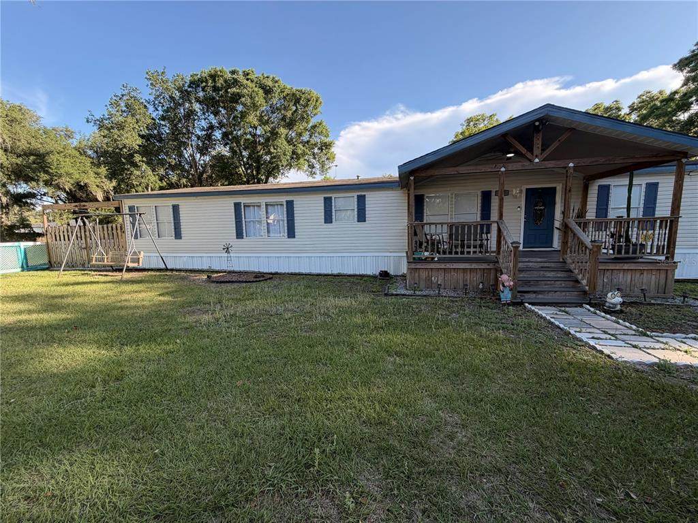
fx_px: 282
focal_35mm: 14
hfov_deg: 102.1
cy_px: 262
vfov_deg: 85.7
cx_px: 349
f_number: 2.2
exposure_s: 1/458
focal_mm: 2.22
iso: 64
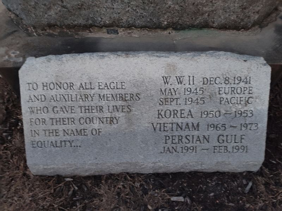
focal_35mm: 23
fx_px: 187
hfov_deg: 73.9
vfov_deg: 58.9
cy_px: 106
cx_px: 141
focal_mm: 5.56
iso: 2863
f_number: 1.8
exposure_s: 1/30
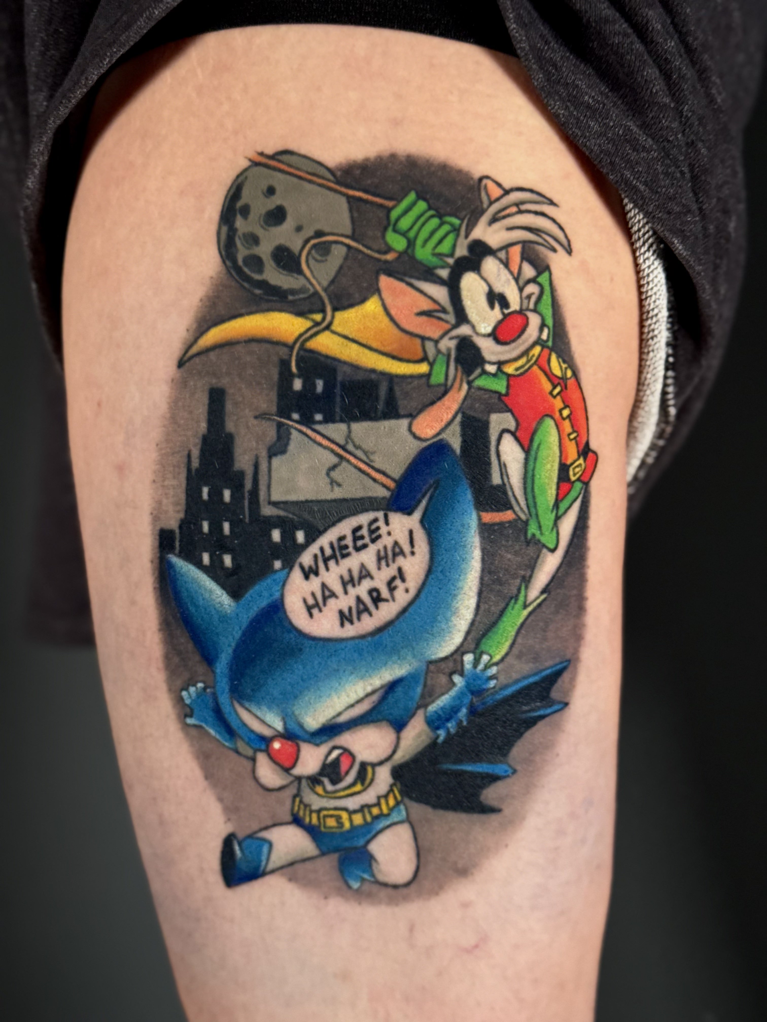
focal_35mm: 48
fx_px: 1418
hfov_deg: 30.3
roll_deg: -0.7
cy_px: 511
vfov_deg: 39.7
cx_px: 384
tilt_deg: -0.7
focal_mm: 6.76
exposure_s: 1/30
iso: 500
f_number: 1.78
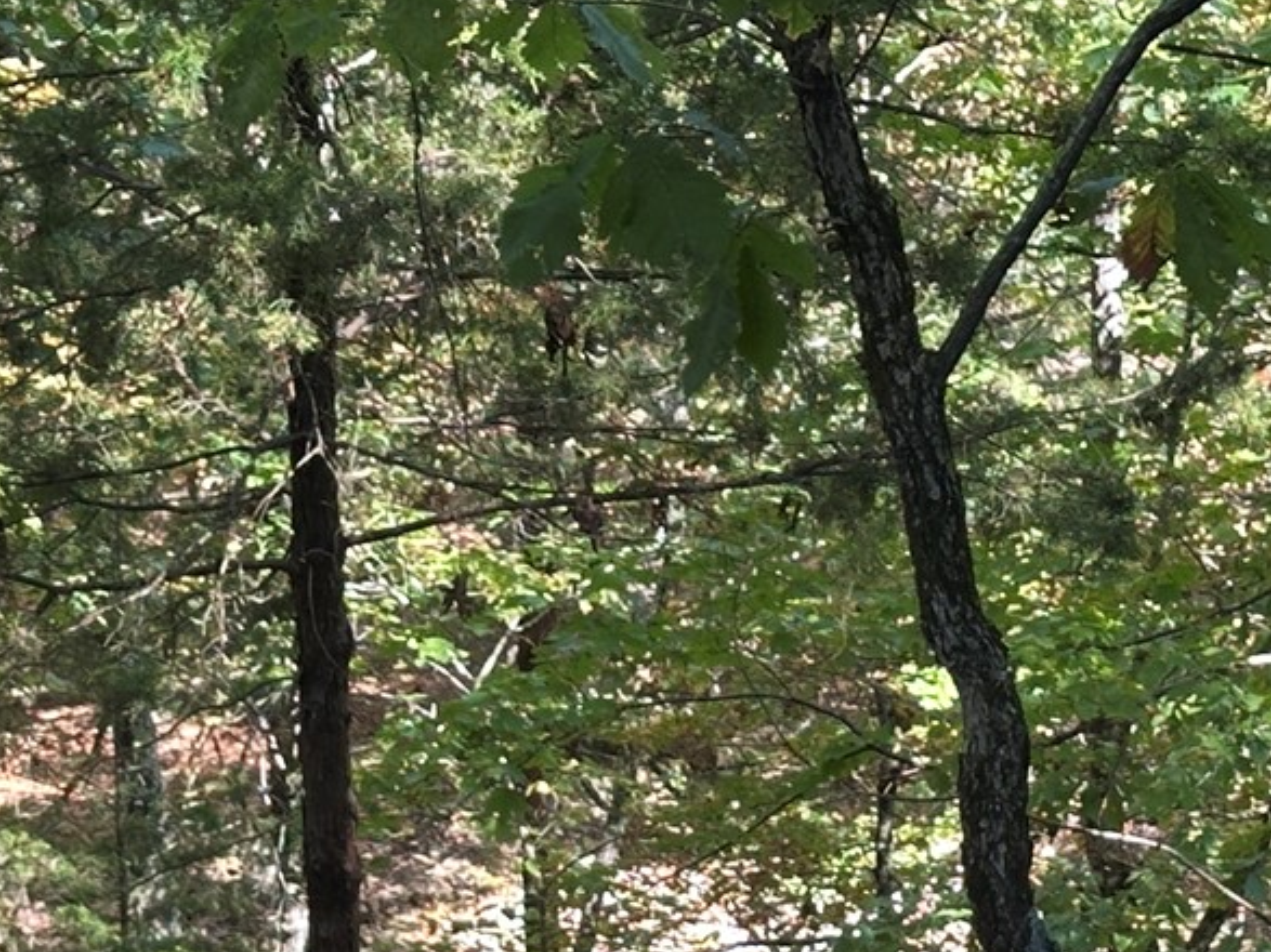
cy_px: 1013
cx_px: 615
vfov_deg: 9.4
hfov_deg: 12.6
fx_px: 5763
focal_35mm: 157
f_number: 1.78
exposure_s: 1/121
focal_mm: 6.86
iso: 64
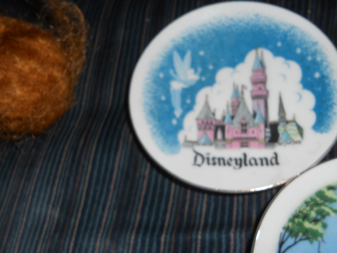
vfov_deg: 44.2
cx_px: 168
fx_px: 312
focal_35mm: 32
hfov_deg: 56.8
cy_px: 126
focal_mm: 5.8
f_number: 8.8
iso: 80
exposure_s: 1/25
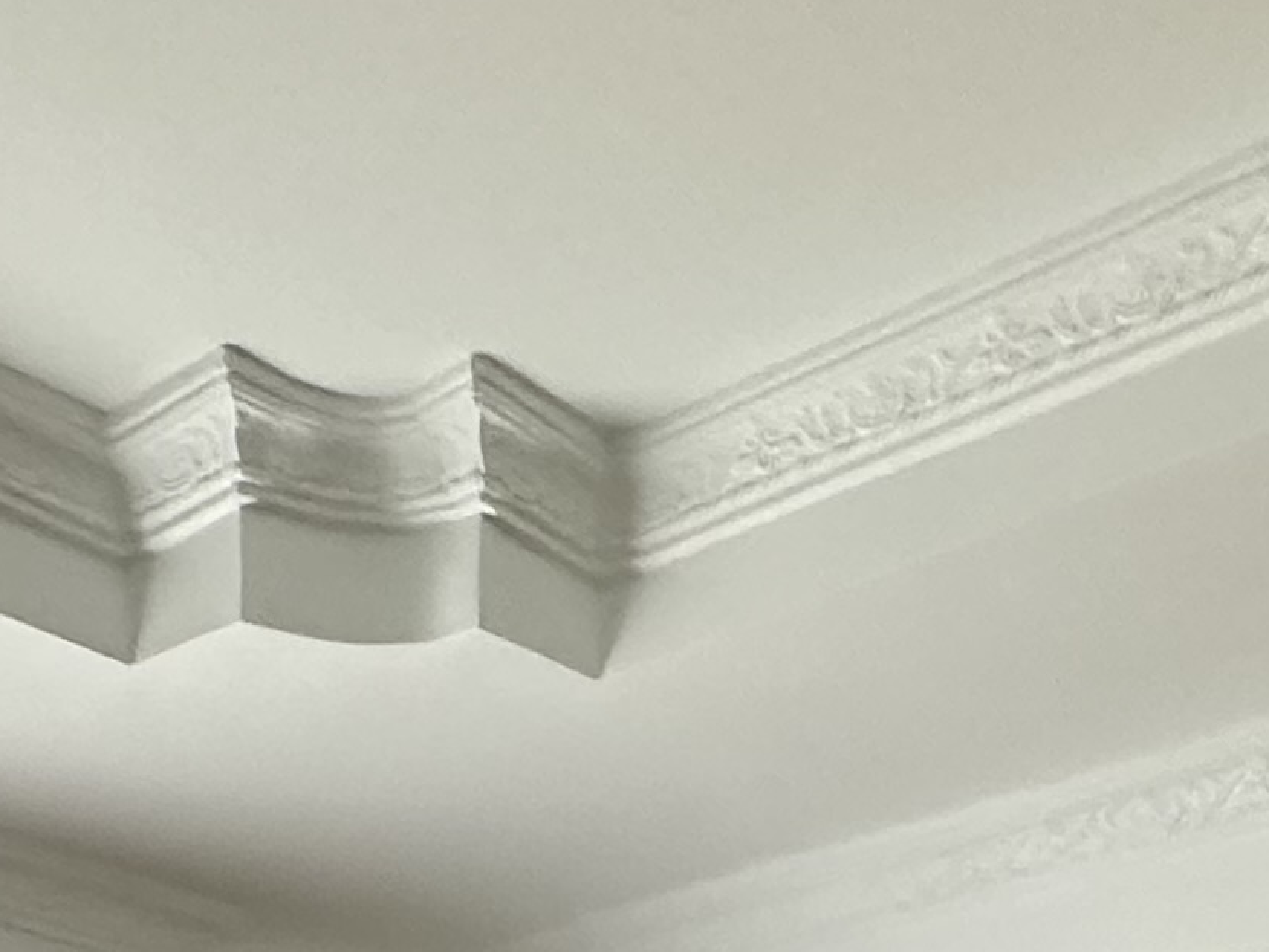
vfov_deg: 15.9
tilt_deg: -4.4
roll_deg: -0.7
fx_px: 2494
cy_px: 2006
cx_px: 691
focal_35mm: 68
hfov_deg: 28.5
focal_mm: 2.22
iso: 320
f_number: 2.2
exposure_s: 1/99
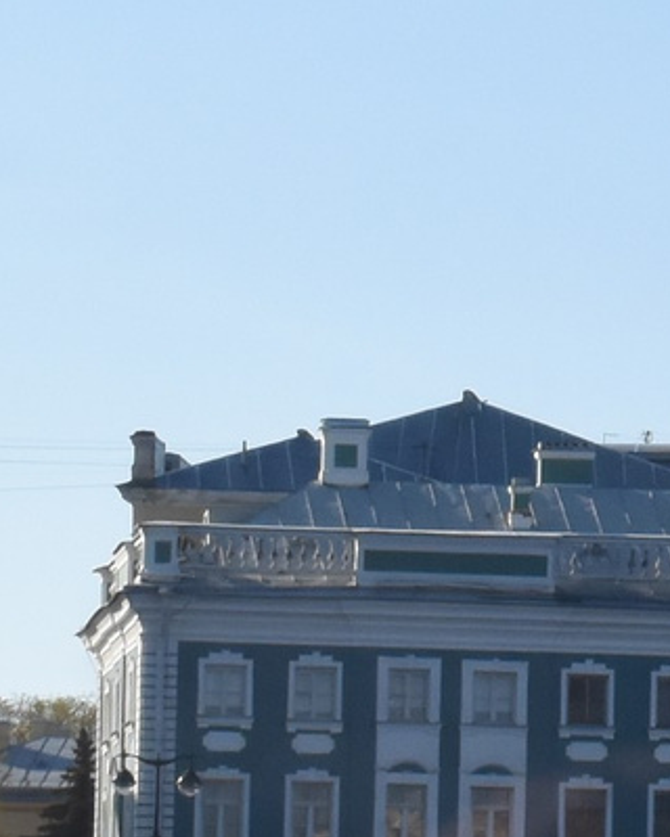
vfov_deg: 7.2
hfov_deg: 5.5
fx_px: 6692
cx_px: 1568
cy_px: 256
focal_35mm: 270
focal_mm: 30
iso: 800
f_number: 11
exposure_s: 1/500
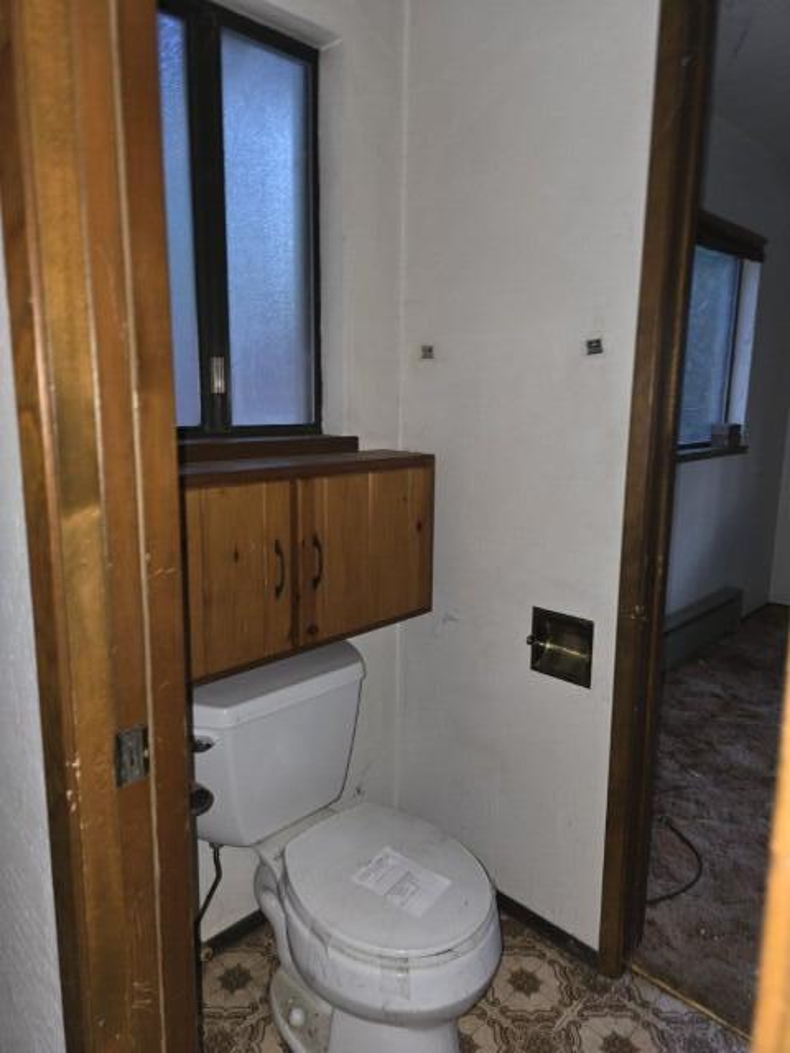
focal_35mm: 23
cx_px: 395
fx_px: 700
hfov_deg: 58.9
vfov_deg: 73.9
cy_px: 526
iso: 125
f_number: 1.7
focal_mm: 6.3
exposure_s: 1/20.8
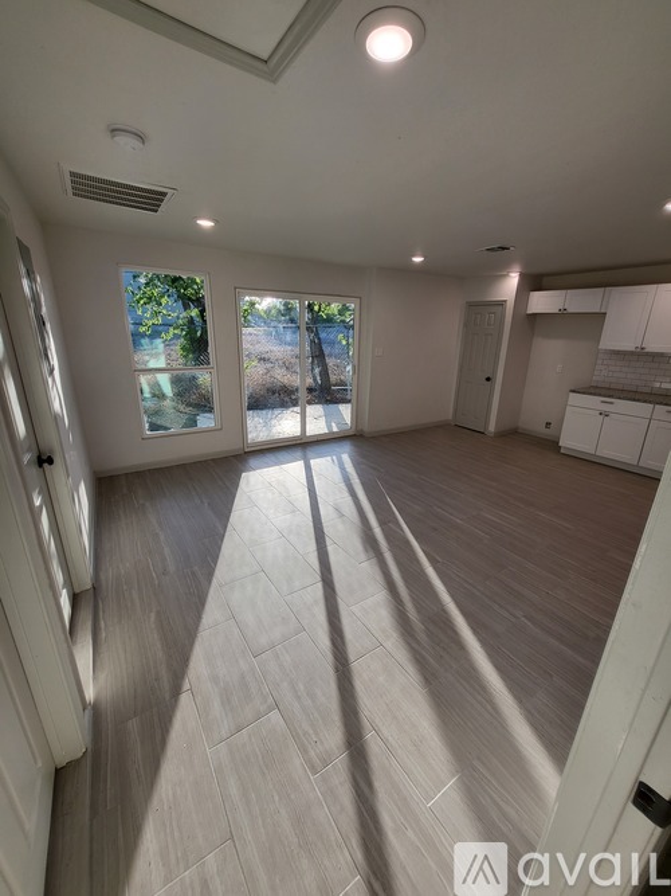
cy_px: 448
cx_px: 336
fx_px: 336
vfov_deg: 106.2
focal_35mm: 13
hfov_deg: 89.9
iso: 40
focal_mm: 1.74
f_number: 2.2
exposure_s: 1/119
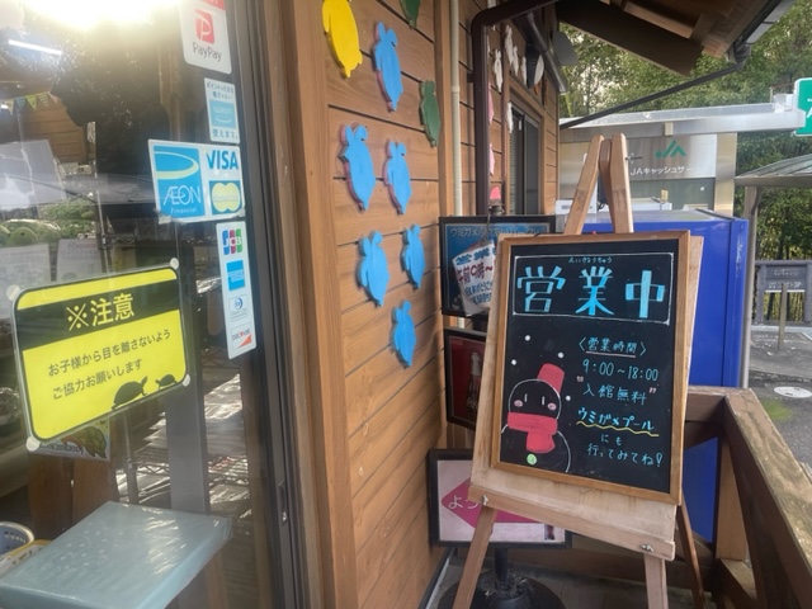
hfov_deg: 67.3
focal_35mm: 26
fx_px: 610
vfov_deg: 53.1
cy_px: 304
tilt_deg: -10.3
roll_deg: +3.1
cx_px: 406
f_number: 1.6
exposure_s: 1/121
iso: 80
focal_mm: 5.1
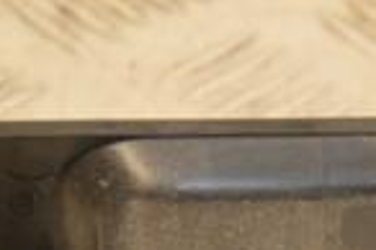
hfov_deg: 3.7
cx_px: 476
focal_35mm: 555
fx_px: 5790
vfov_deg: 2.5
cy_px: 307
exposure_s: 1/125
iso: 800
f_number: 5.6
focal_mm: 90
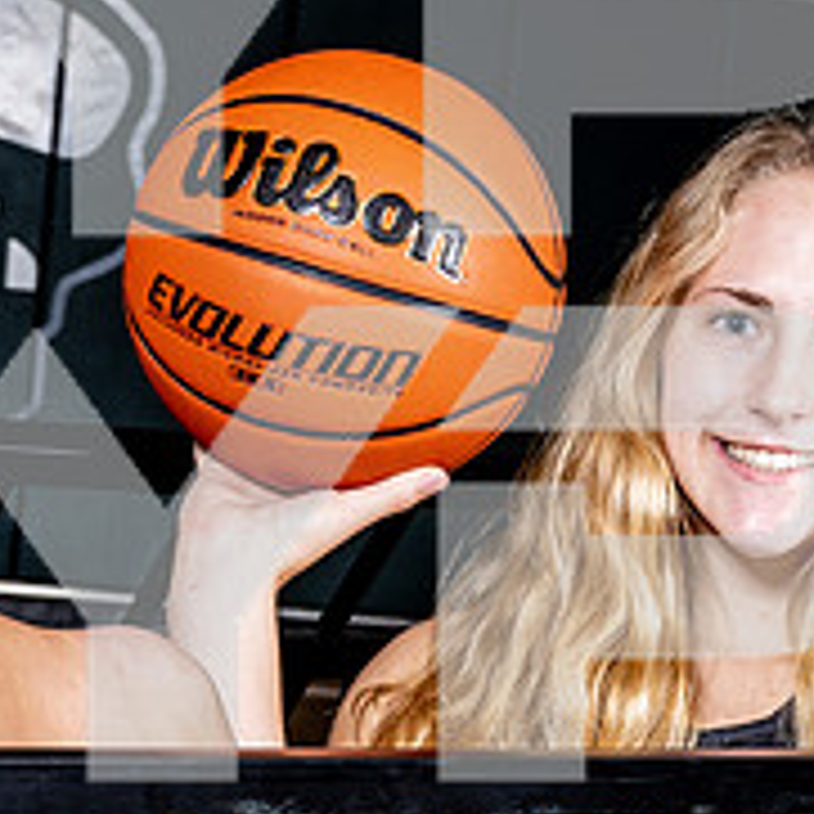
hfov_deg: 12.5
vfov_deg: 12.3
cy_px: 910
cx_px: 265
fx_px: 3725
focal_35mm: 140
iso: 250
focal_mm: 31
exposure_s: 1/125
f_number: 5.6
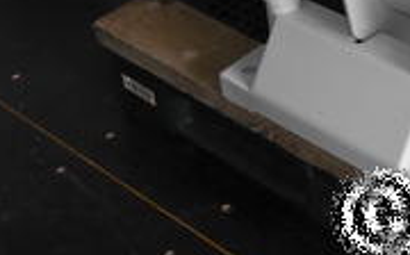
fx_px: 949
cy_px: -57
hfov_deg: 23.2
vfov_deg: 14.8
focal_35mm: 85
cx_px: 430
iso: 3200
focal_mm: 18
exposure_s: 1/250
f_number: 6.3
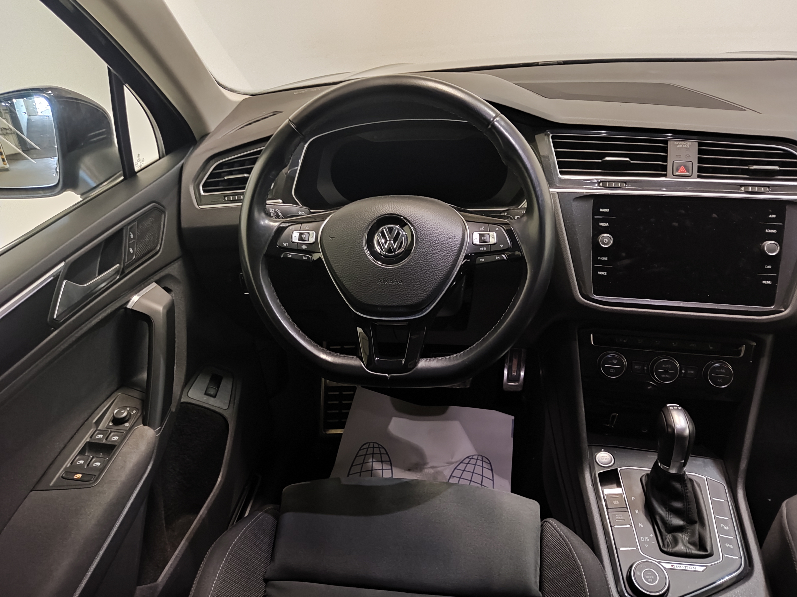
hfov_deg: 67.3
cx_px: 398
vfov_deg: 53.1
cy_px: 298
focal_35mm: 26
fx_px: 599
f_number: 1.79
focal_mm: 4.74
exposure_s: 1/20
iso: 1227
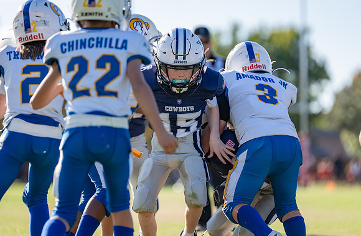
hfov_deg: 9.0
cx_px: 182
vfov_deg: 5.9
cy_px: 106
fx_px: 2296
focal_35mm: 230
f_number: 2.8
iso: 125
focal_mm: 200
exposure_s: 1/1250
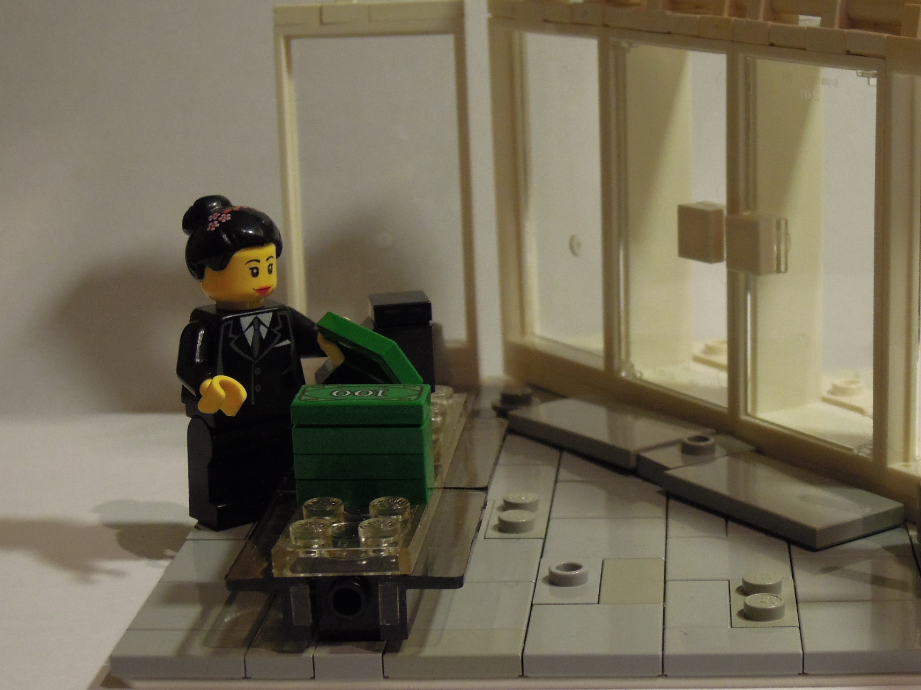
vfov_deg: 17.8
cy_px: 304
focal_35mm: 83
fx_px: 2208
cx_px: 642
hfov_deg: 23.4
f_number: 4
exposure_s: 1/50
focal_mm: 9.9
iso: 400
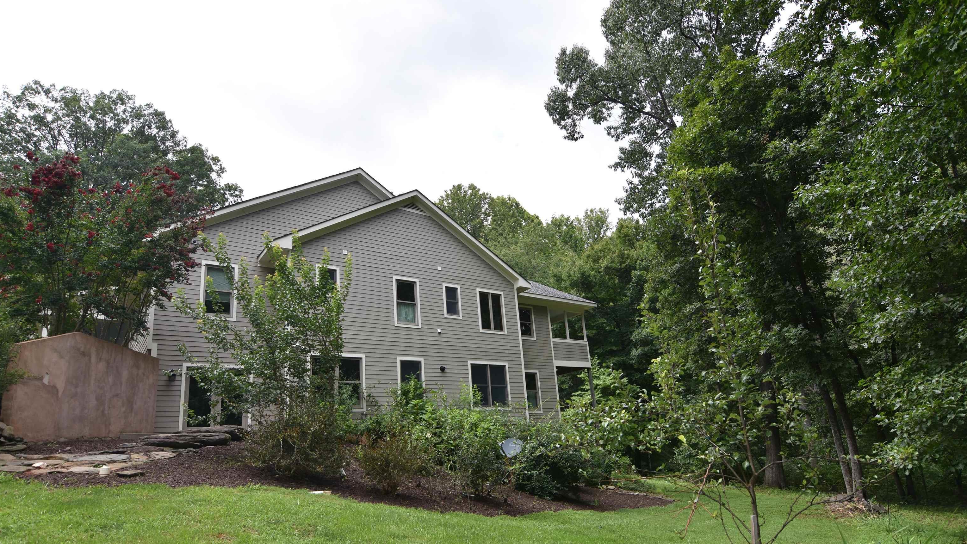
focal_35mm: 21
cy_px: 318
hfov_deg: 85.1
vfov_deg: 54.4
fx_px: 526
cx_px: 482
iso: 100
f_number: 5.6
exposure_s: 1/250
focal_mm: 13
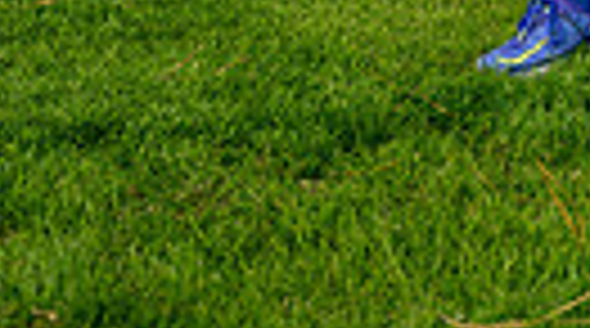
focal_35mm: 242
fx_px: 3777
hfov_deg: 8.9
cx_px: 595
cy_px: -562
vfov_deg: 4.8
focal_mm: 67
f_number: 4
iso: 100
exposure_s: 1/250
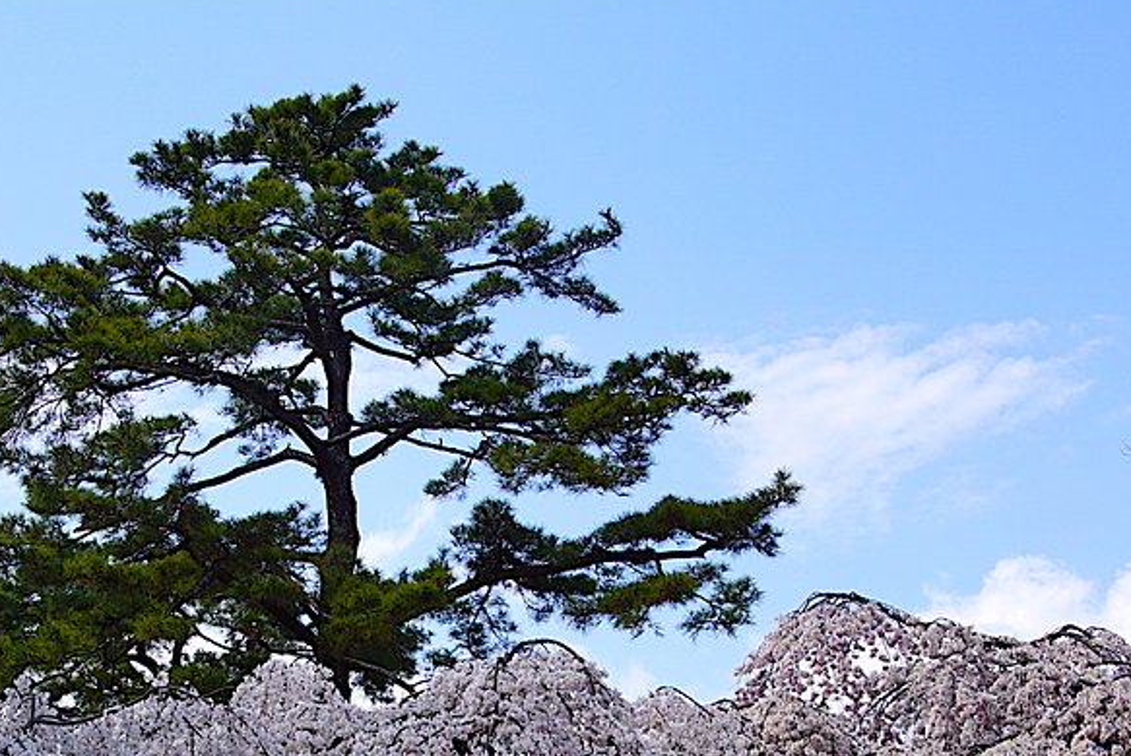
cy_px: 646
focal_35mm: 79
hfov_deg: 25.6
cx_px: 468
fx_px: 2484
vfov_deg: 17.1
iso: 100
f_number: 11
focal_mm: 30
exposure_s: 1/160
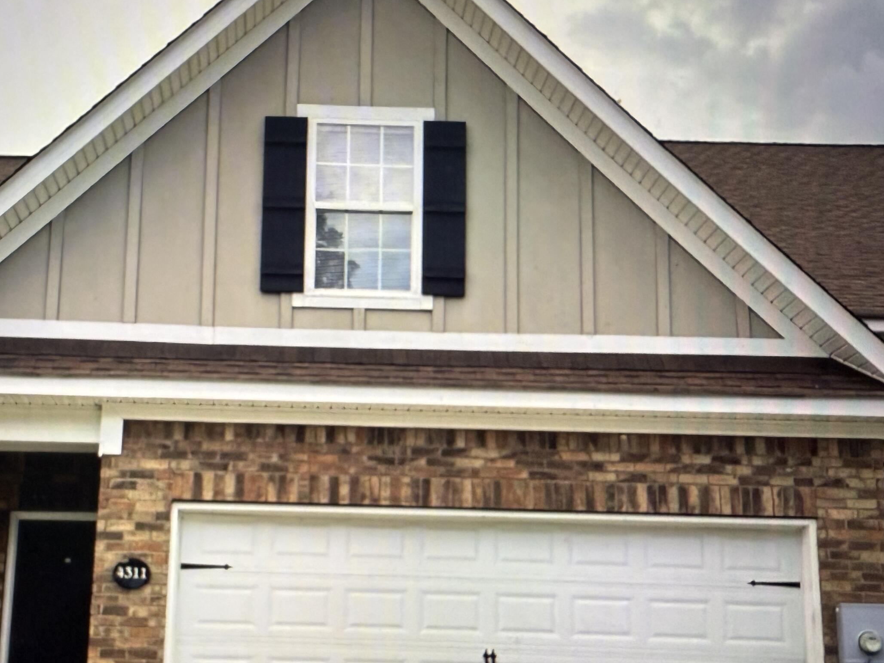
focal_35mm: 35
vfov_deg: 40.7
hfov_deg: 52.5
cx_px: 397
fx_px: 894
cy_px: 356
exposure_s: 1/120
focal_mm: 2.22
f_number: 2.2
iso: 250
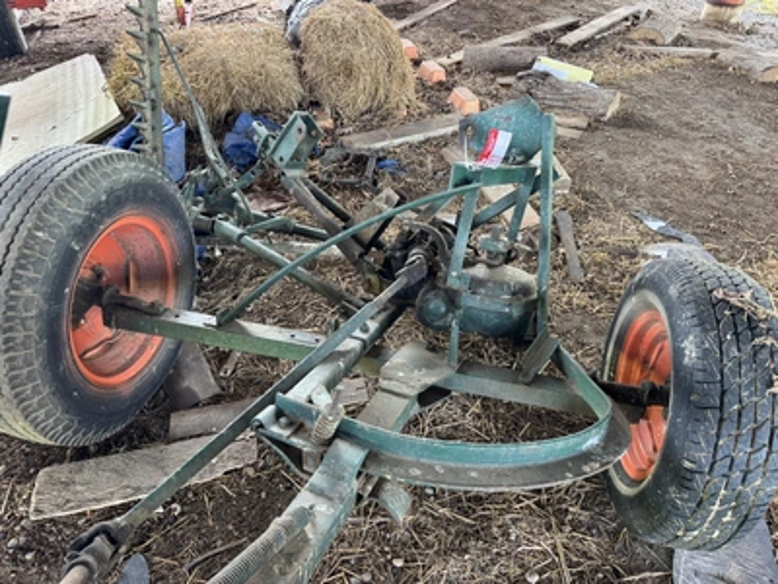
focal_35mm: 24
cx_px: 389
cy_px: 292
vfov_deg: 56.8
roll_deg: -0.9
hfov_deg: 71.6
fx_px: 539
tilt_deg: -42.9
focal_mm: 6.76
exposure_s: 1/84
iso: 200
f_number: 1.78
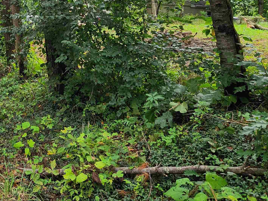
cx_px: 27
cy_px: -5
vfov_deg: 27.3
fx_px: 387
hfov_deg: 35.9
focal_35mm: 50
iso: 32
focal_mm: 5.4
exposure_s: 1/180
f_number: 1.8
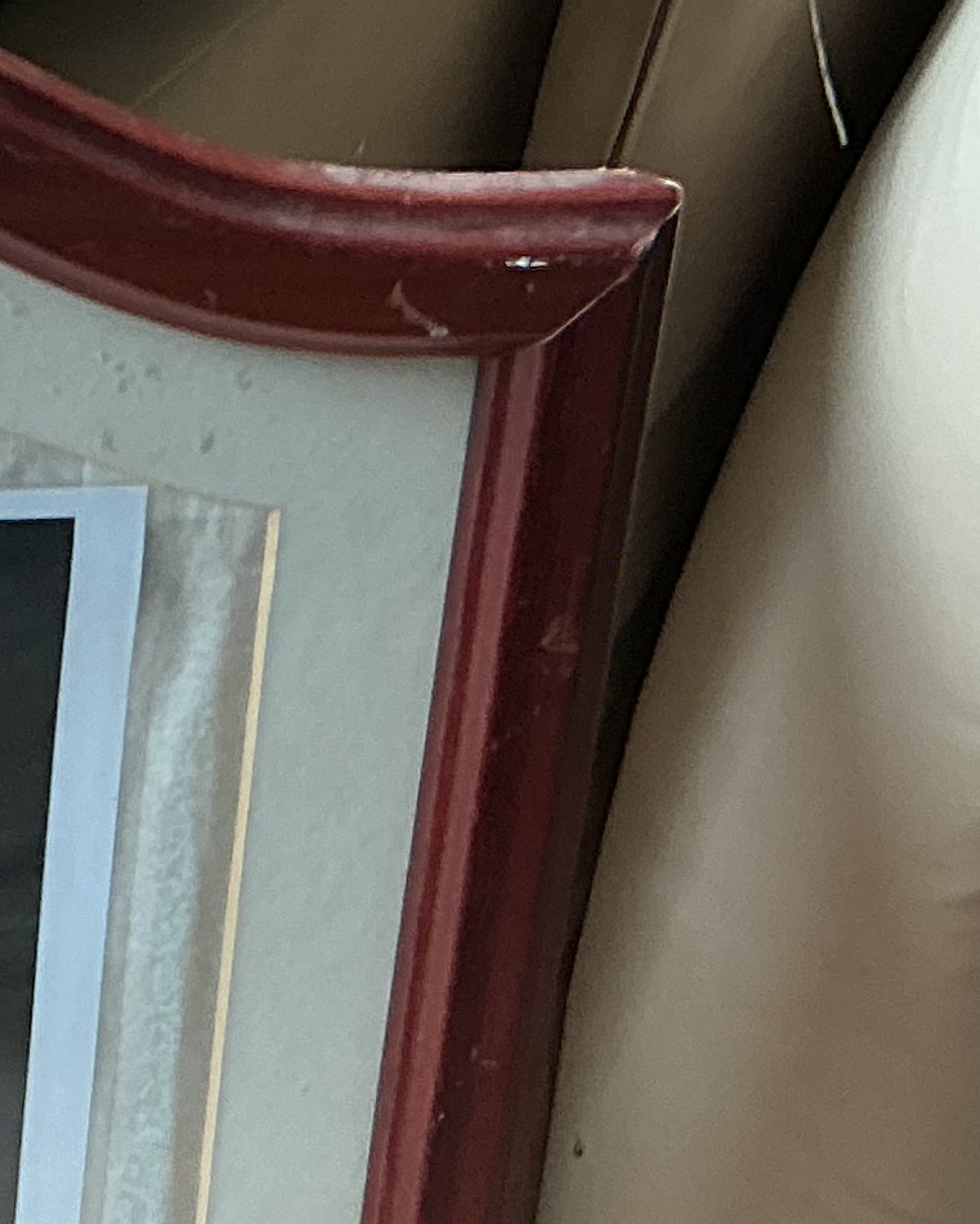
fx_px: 4350
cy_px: 1034
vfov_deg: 15.9
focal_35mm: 120
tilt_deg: -50.6
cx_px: -592
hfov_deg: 12.1
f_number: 1.8
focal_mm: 3
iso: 40
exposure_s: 1/100
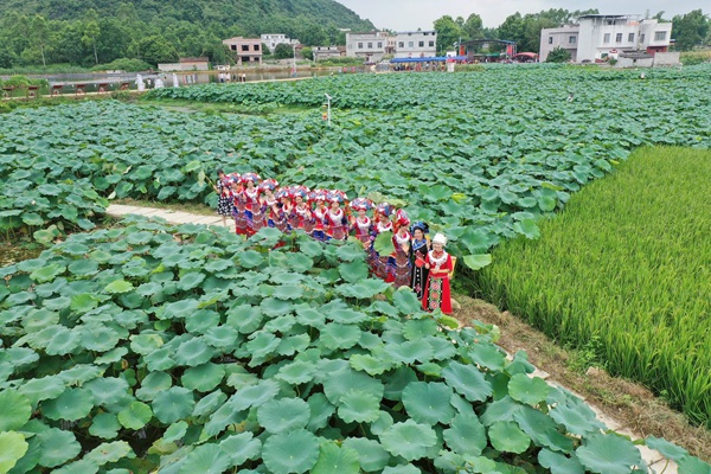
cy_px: 237
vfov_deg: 46.4
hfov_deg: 65.5
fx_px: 553
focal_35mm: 28
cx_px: 356
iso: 100
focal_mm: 10.26
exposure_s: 1/320
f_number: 5
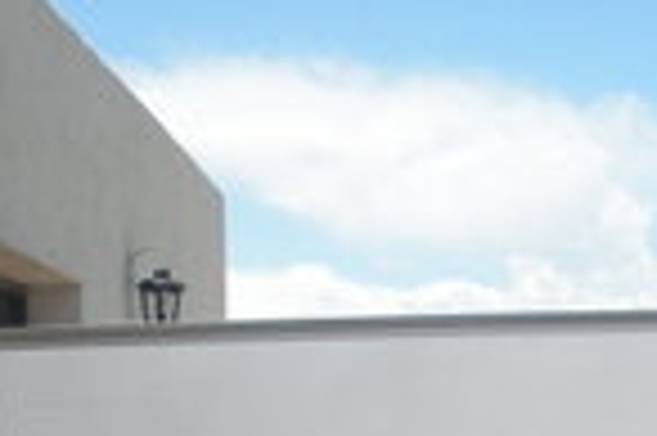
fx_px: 2242
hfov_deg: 16.3
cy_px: 751
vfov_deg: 10.5
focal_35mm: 123
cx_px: 675
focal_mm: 4.7
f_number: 2.8
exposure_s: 1/1000
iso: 64
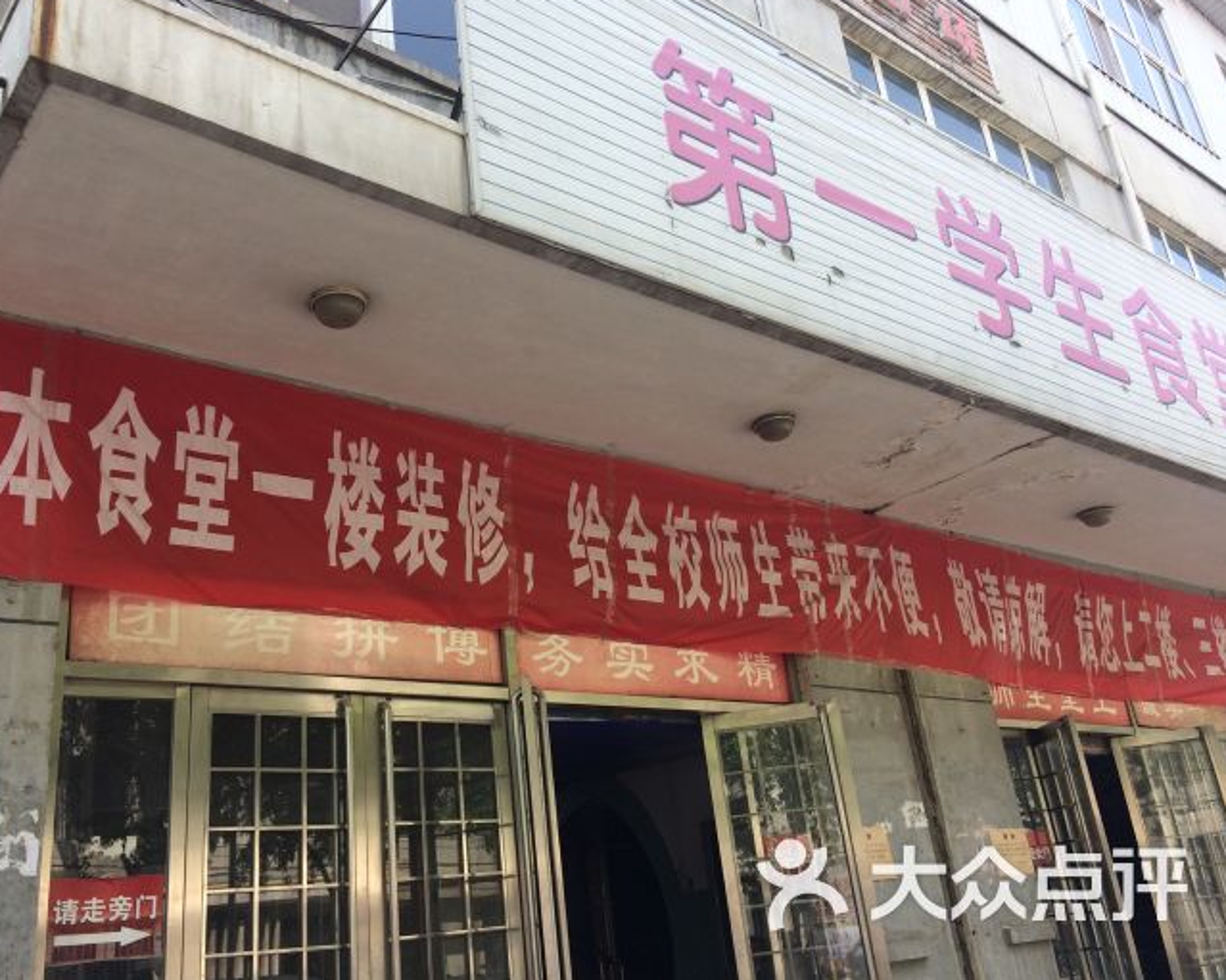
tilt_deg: +23.8
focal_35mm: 31
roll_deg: +6.6
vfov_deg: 47.1
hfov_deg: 57.1
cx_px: 566
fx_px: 1125
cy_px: 480
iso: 32
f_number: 2.2
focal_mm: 4.15
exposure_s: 1/446
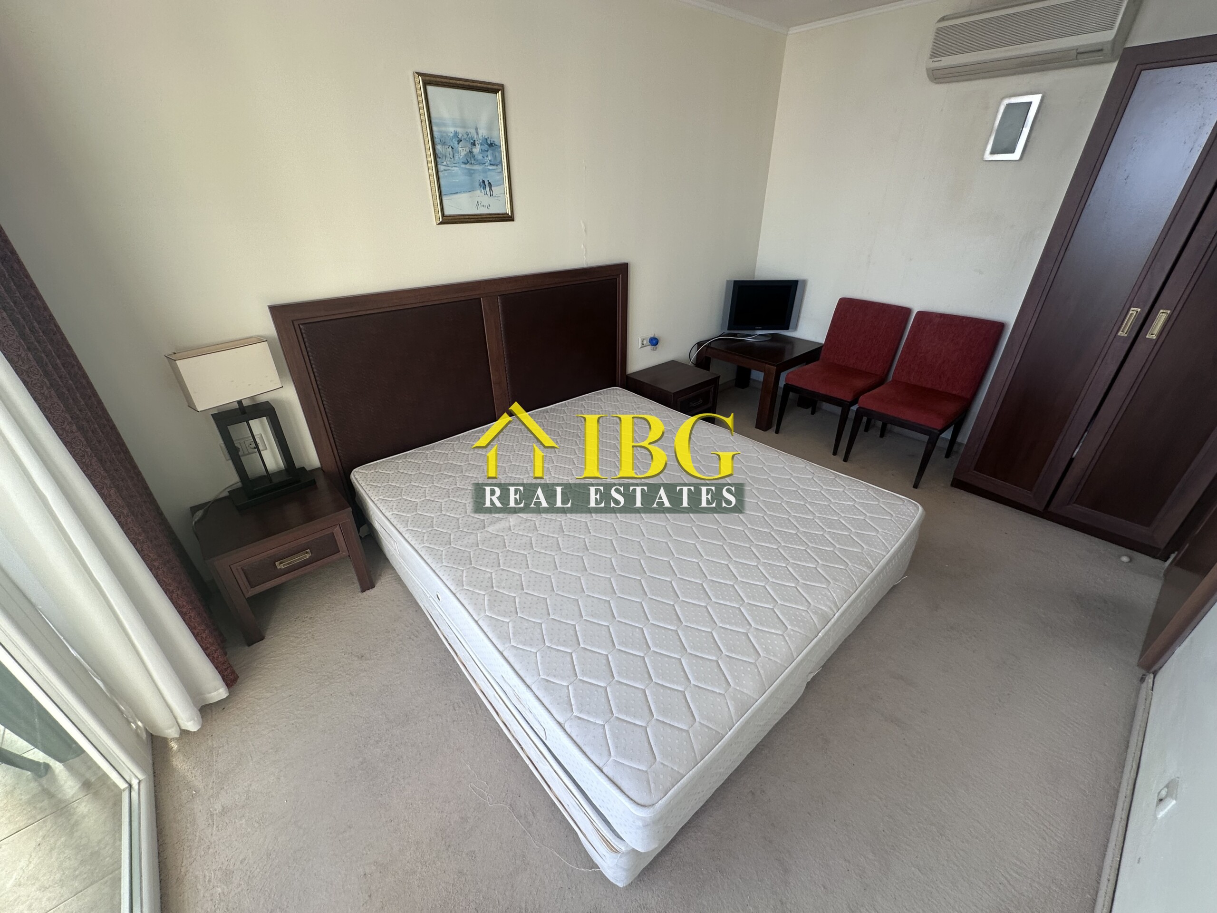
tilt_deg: -28.2
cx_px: 608
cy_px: 456
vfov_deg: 85.7
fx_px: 492
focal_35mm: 14
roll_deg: +0.8
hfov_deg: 102.1
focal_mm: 2.22
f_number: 2.2
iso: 50
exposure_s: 1/99
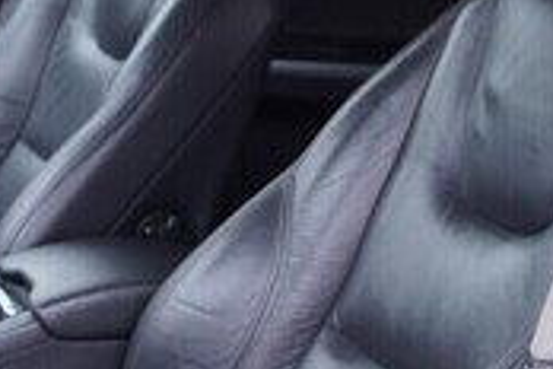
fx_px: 1751
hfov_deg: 17.3
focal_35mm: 114
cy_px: 320
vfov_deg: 11.9
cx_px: -79
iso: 200
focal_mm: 24
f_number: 2.8
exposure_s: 1/40
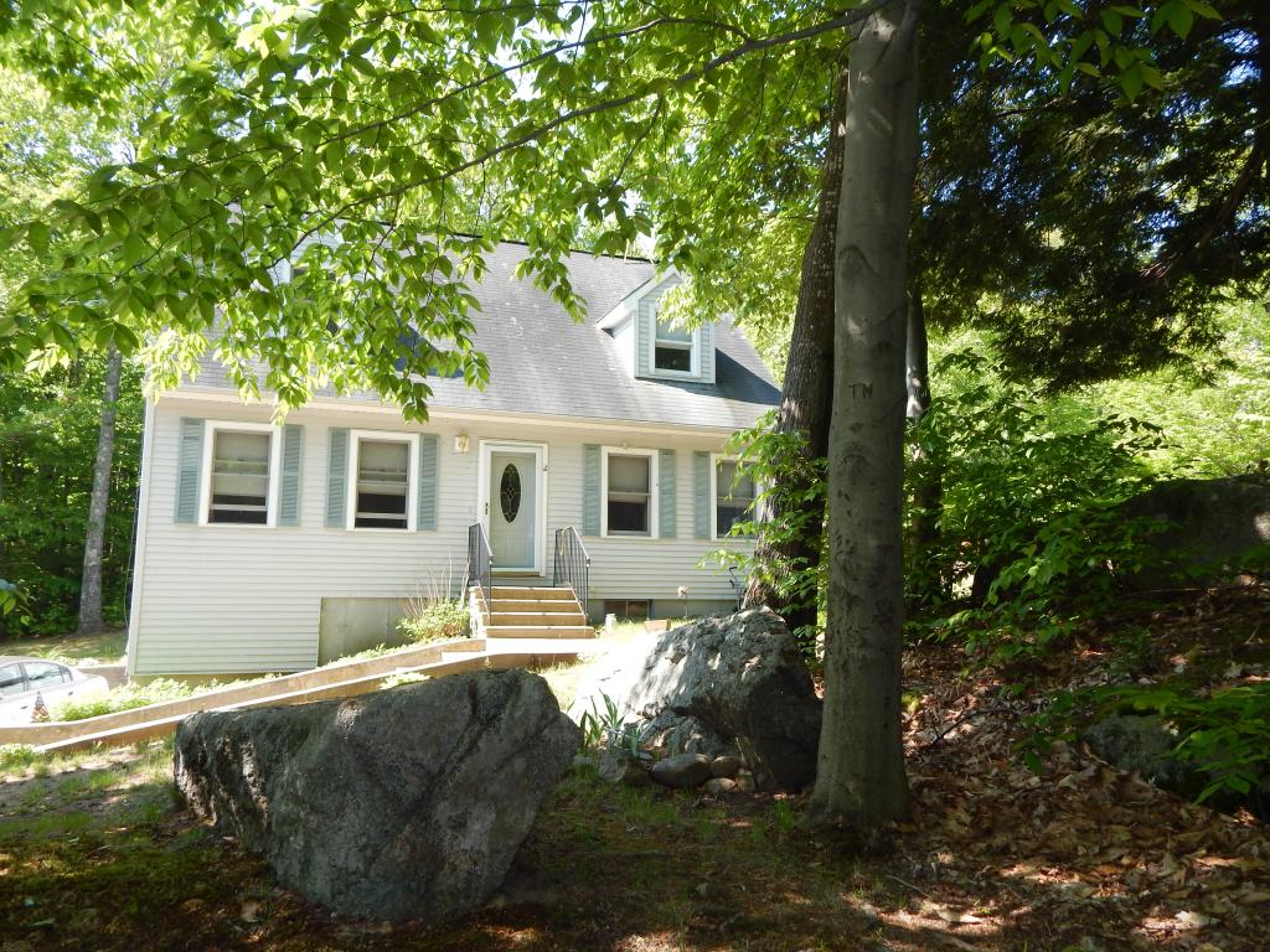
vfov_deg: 54.9
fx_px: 917
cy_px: 476
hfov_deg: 69.4
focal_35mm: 25
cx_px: 635
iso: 125
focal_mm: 4.5
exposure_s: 1/250
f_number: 3.1
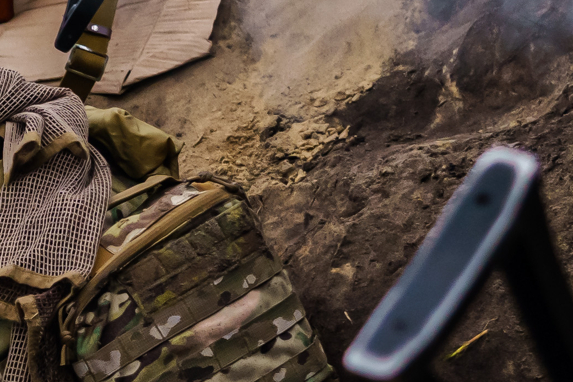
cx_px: -307
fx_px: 2754
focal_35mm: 173
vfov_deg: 7.9
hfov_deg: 11.4
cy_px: 382
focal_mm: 30
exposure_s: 1/1600
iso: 800
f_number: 4
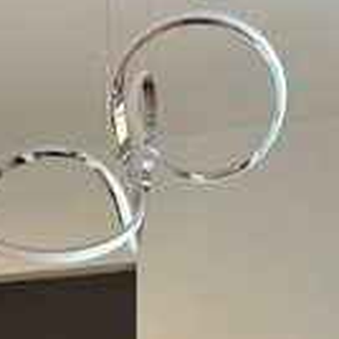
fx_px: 1463
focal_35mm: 132
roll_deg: +2.2
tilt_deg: -9.4
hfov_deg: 13.0
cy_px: 820
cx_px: -15
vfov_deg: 11.1
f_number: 1.6
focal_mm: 5.96
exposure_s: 1/60
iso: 200
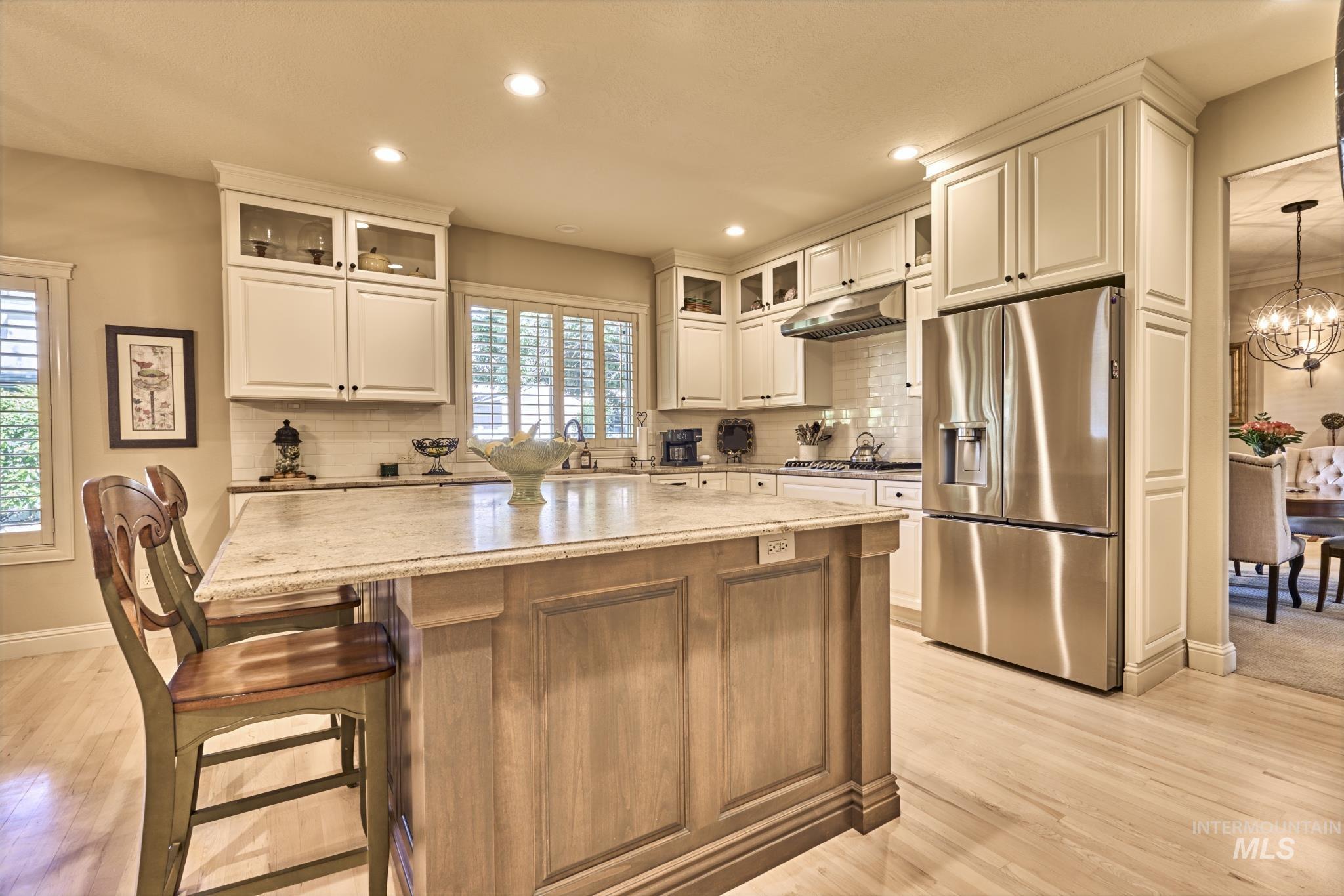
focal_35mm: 16
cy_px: 448
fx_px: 597
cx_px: 672
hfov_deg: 96.7
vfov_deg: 73.7
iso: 125
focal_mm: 16
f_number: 8
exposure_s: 1/8
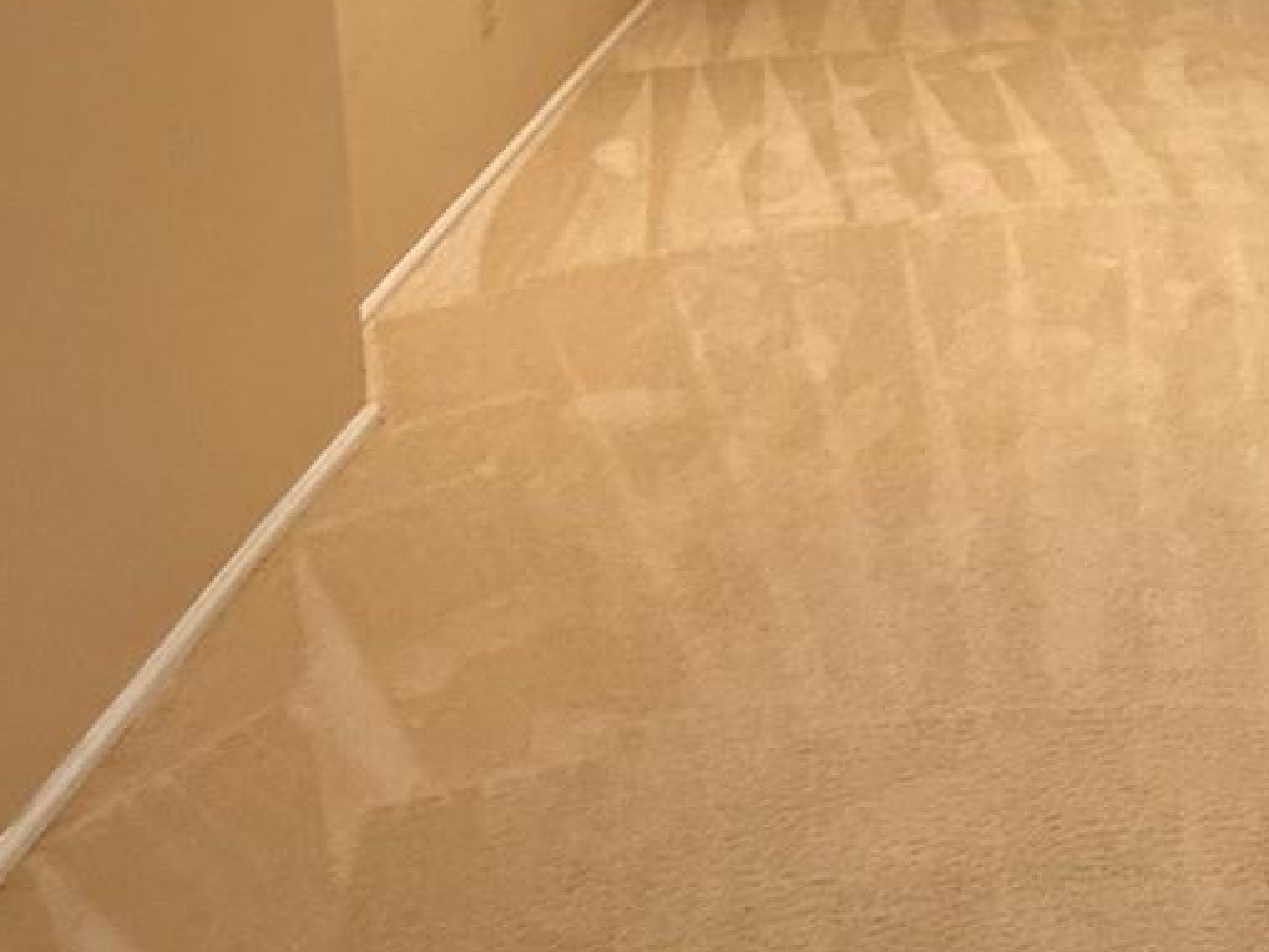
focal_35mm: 44
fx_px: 1613
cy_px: -289
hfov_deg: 40.4
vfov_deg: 27.4
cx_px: 1085
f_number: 2.2
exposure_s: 1/120
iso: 400
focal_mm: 2.22
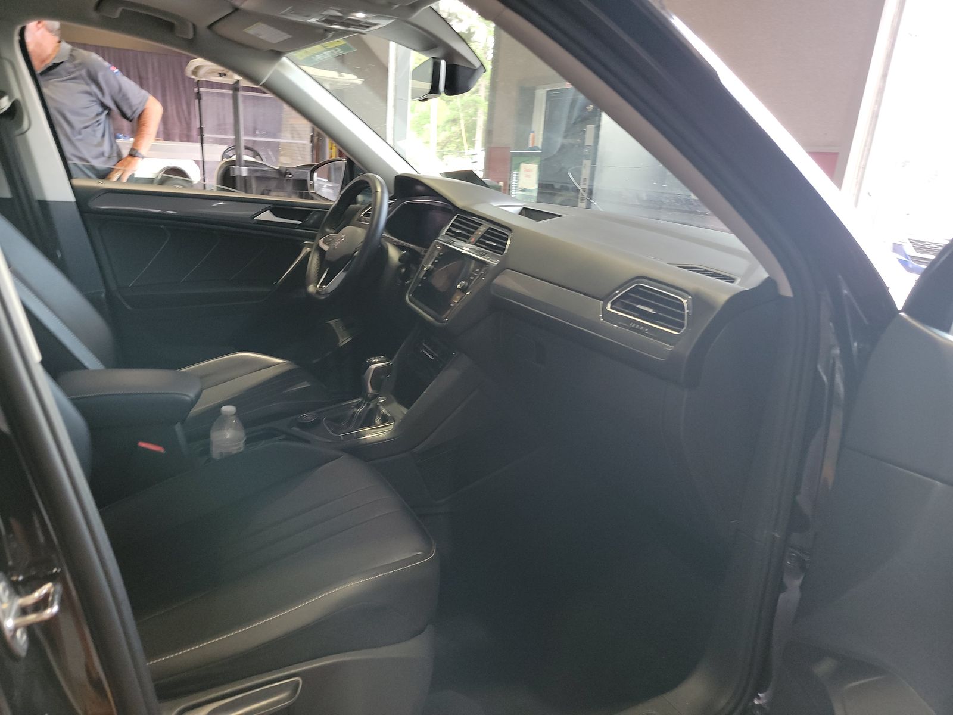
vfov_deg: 56.8
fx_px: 661
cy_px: 358
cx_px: 476
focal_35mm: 24
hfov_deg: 71.6
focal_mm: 6.7
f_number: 1.8
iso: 481
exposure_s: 1/59
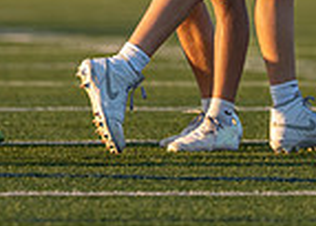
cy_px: -196
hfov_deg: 2.3
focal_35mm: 873
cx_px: 221
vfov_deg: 1.6
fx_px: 7831
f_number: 2.8
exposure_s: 1/4000
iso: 400
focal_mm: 176
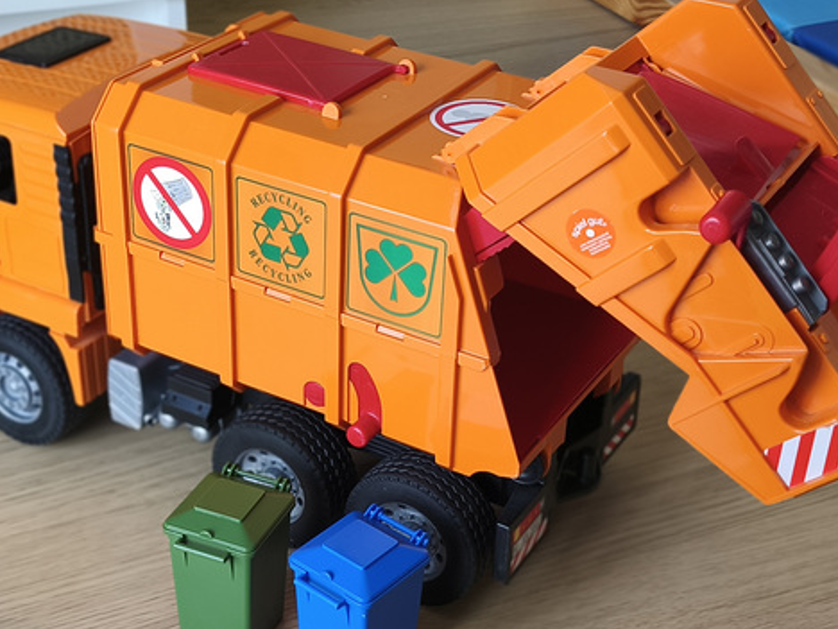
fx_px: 1428
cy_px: 319
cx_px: 423
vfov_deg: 24.8
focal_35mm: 59
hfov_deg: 32.7
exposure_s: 1/50
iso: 250
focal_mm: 6.18
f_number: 1.65
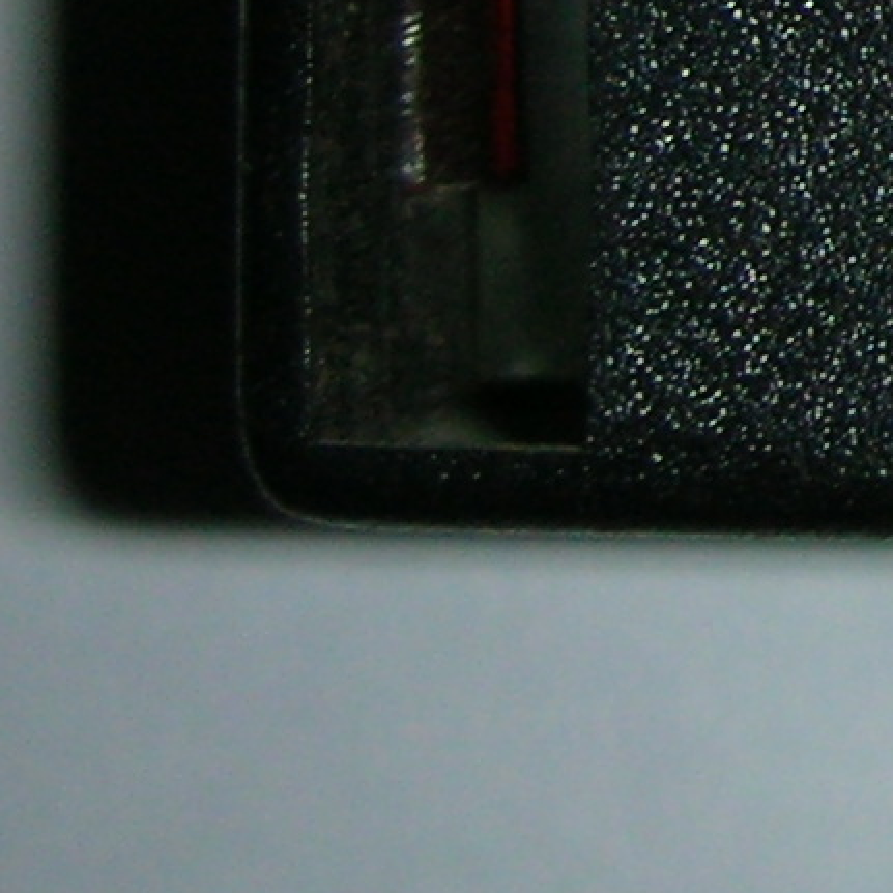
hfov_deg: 7.9
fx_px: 5896
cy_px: -593
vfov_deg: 8.4
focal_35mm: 202
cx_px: 2287
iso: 50
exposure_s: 1/60.1
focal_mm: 5.8
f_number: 8.5
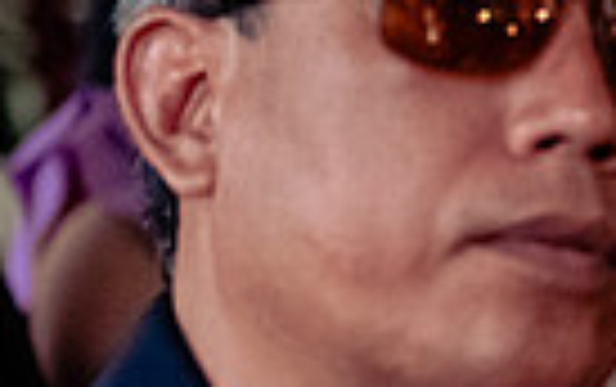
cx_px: 796
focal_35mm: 302
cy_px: 259
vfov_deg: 4.4
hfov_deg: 6.9
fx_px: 5076
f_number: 2.8
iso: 6400
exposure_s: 1/125
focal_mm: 70
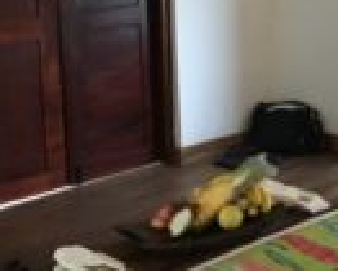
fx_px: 971
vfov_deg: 15.8
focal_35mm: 97
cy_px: 46
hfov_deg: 19.1
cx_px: 348
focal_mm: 4.15
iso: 250
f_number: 2.2
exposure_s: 1/33
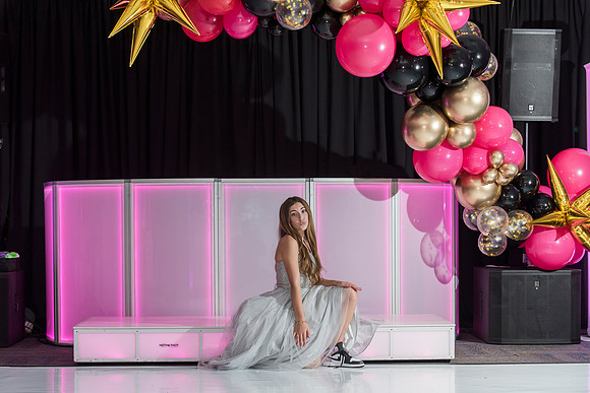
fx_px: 1219
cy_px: 199
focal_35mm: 74
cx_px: 289
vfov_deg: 18.3
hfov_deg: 27.2
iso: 800
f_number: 4
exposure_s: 1/80
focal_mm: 70
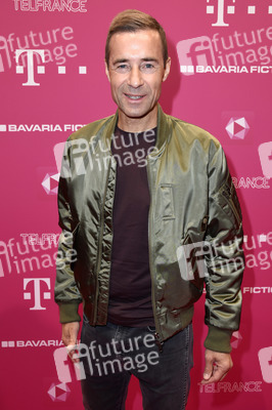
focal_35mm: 36
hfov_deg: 36.8
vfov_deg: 53.2
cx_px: 136
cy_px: 205
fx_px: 409
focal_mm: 24
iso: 500
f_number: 6.3
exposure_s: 1/160
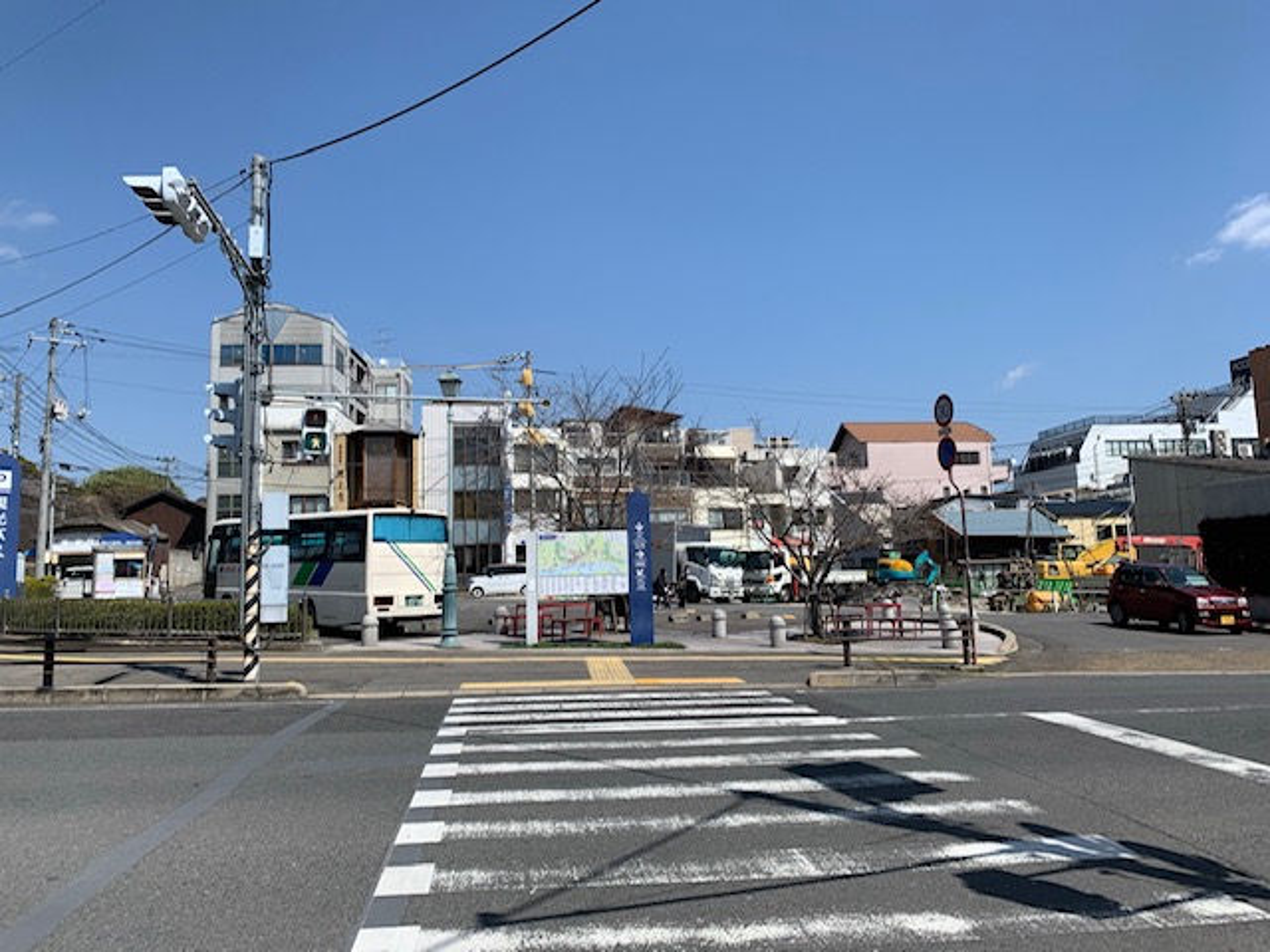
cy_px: 476
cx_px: 635
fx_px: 954
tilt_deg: +6.0
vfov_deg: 53.1
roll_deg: +3.0
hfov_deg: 67.3
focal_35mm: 26
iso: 25
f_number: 1.8
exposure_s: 1/3086
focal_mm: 4.25
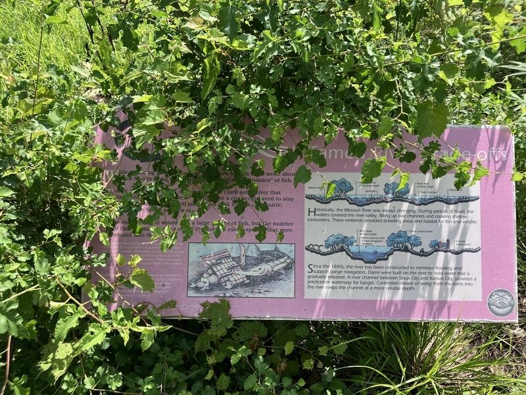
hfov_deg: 63.4
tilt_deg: -41.2
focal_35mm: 28
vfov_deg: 49.7
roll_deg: -1.6
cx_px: 263
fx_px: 425
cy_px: 198
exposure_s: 1/714
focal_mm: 3.99
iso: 32
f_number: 1.8
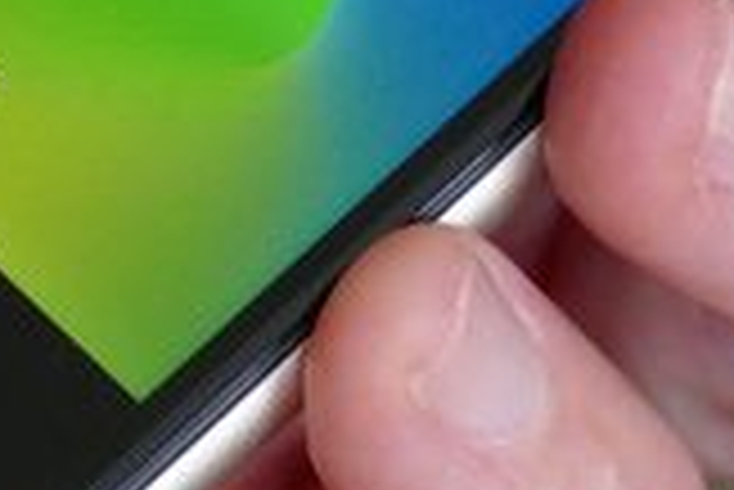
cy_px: -94
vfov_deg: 1.9
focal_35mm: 725
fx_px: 14795
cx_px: -99
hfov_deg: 2.8
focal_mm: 59.97
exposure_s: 1/100
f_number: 4
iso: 800
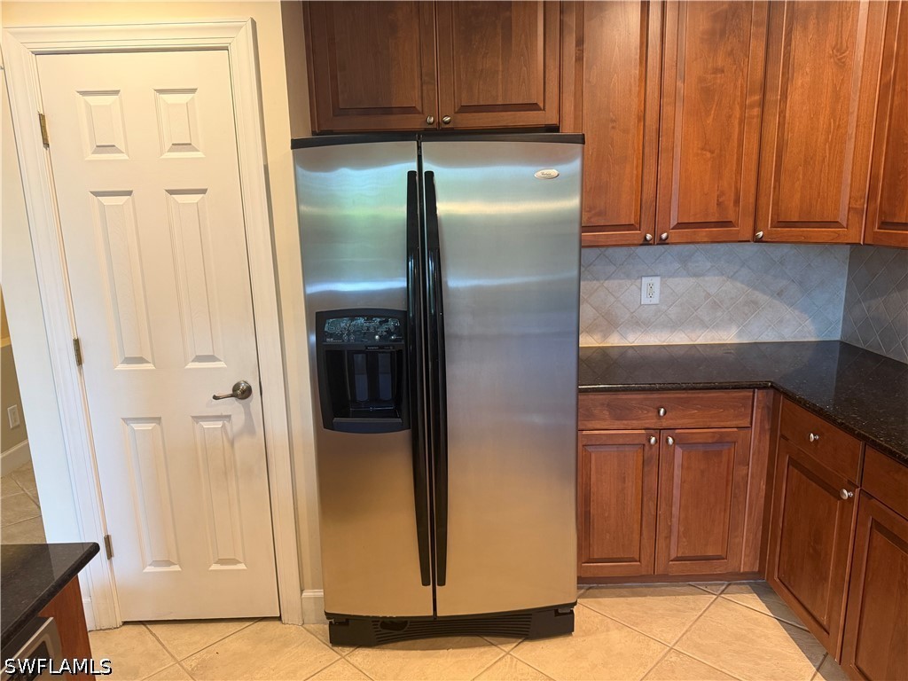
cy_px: 340
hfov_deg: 71.6
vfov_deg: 56.8
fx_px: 630
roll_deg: +1.4
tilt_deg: -12.5
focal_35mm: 24
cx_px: 454
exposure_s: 1/60
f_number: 1.78
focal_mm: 6.76
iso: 250
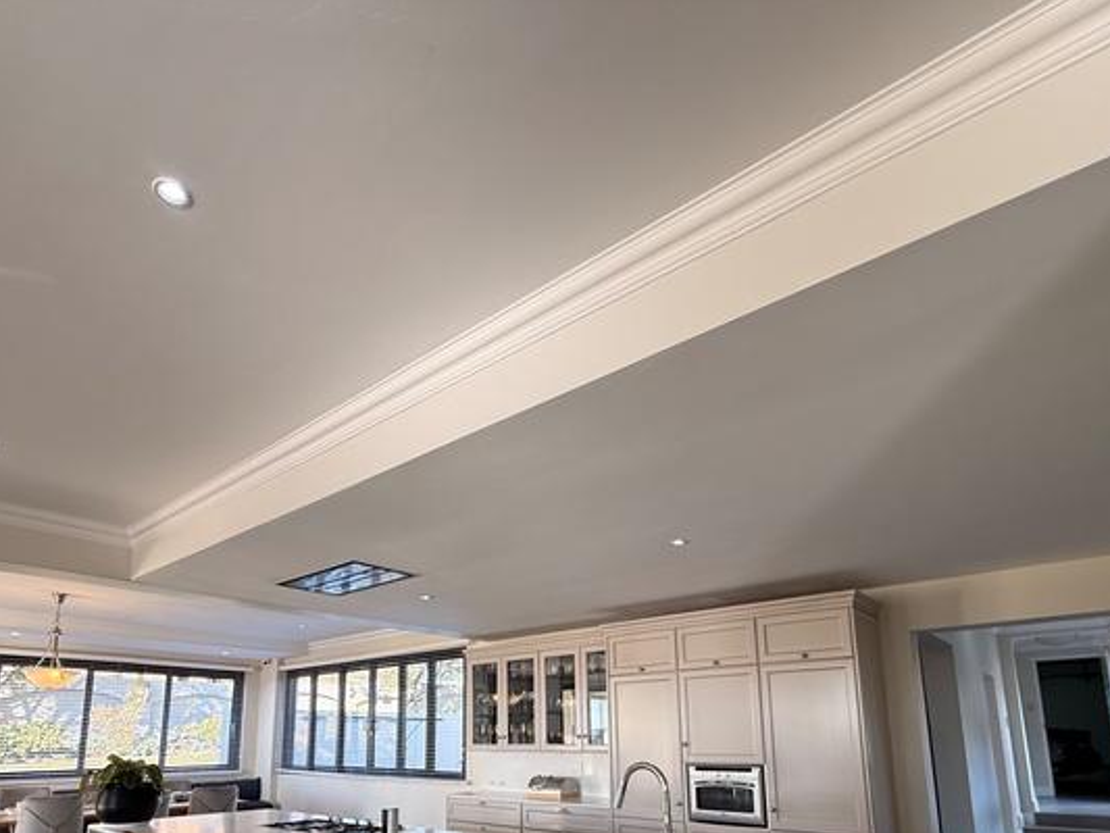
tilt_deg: +11.2
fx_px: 674
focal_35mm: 21
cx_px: 525
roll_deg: +0.5
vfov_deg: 60.3
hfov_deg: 78.9
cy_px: 616
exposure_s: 1/100
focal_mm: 2.22
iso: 80
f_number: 2.2
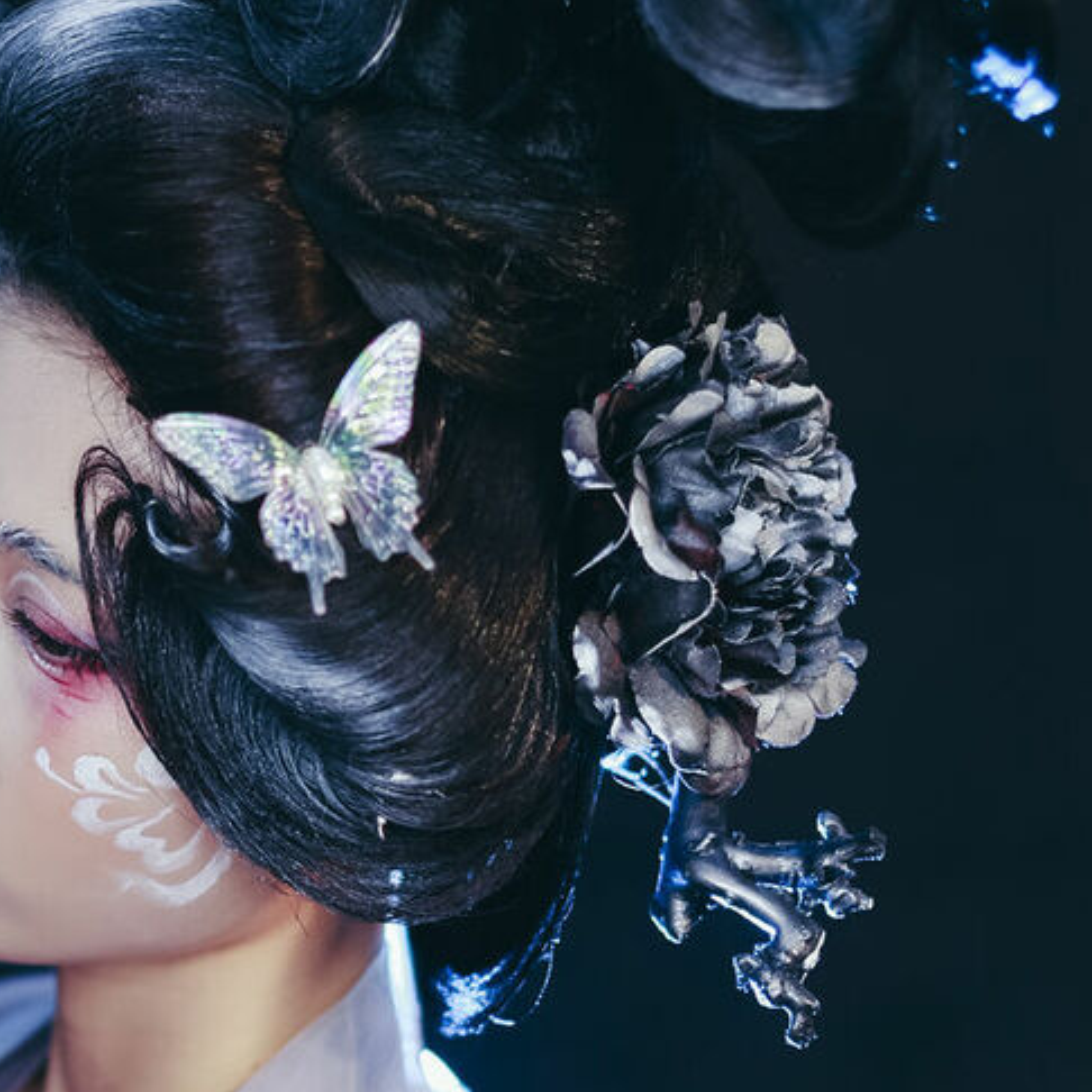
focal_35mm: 135
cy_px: 635
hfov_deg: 12.8
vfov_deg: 12.9
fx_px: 4818
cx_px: 119
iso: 320
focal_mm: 50
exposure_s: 1/100
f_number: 2
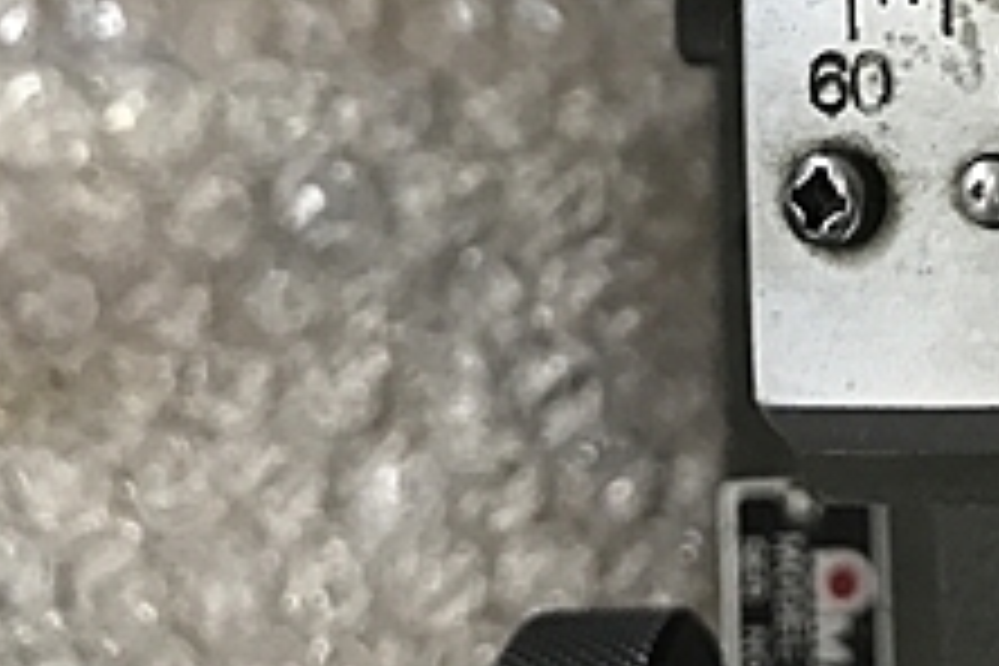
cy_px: -176
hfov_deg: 22.2
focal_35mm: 84
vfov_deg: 15.5
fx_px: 2331
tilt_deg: -84.9
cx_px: 1224
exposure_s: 1/30
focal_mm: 3.99
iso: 32
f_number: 1.8
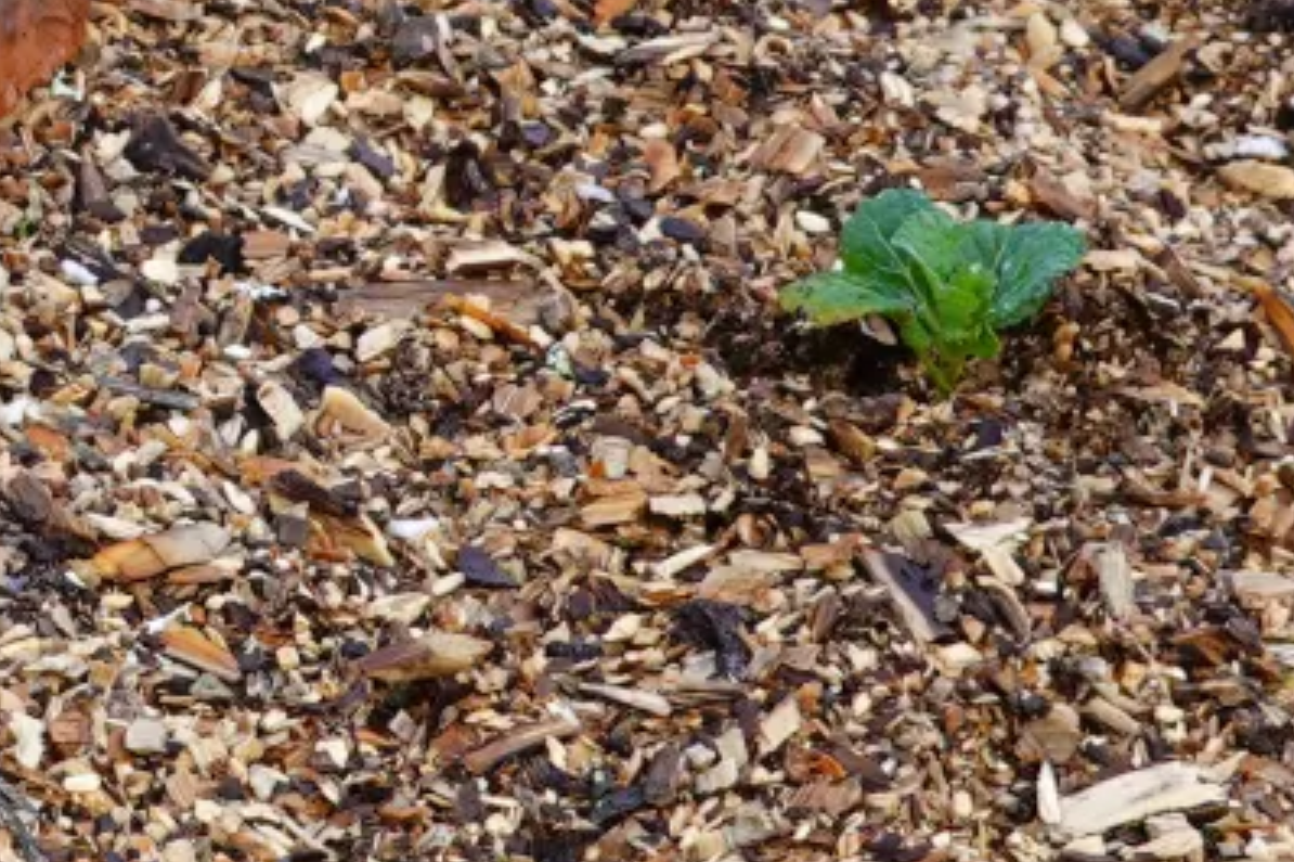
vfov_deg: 7.4
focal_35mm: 186
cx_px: -465
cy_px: 158
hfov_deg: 10.8
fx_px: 6683
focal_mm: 13.84
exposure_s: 1/100
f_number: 3.5
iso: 100
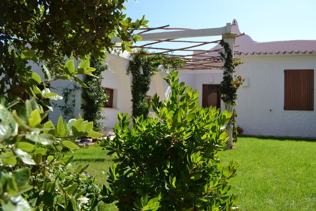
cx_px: 158
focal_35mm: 27
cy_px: 106
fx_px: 237
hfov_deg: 67.4
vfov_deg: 47.9
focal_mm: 18
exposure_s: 1/200
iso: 100
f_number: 7.1
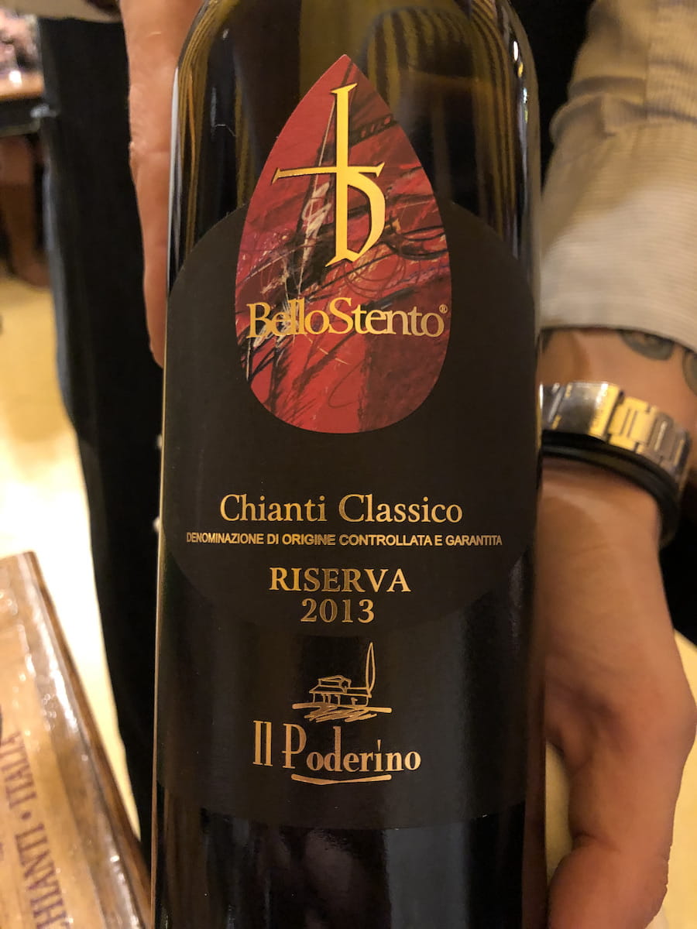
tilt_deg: -32.9
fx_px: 752
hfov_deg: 49.7
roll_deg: +3.3
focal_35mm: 28
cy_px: 464
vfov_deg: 63.4
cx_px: 348
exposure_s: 1/4
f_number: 1.8
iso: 125
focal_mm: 4
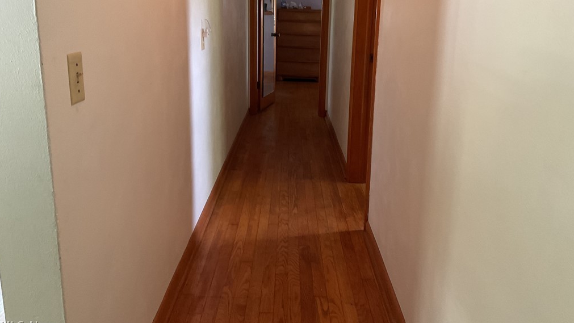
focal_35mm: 32
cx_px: 287
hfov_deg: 61.0
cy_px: 118
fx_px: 487
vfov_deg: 36.4
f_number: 1.8
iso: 200
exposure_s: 1/40
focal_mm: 3
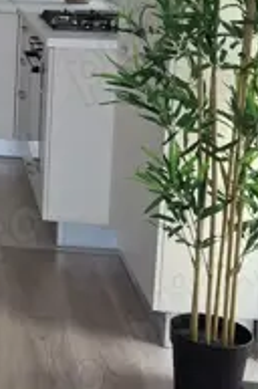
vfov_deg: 24.1
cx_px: -230
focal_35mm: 81
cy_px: 14
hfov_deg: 14.4
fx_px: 874
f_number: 1.8
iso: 160
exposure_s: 1/120
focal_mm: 4.69
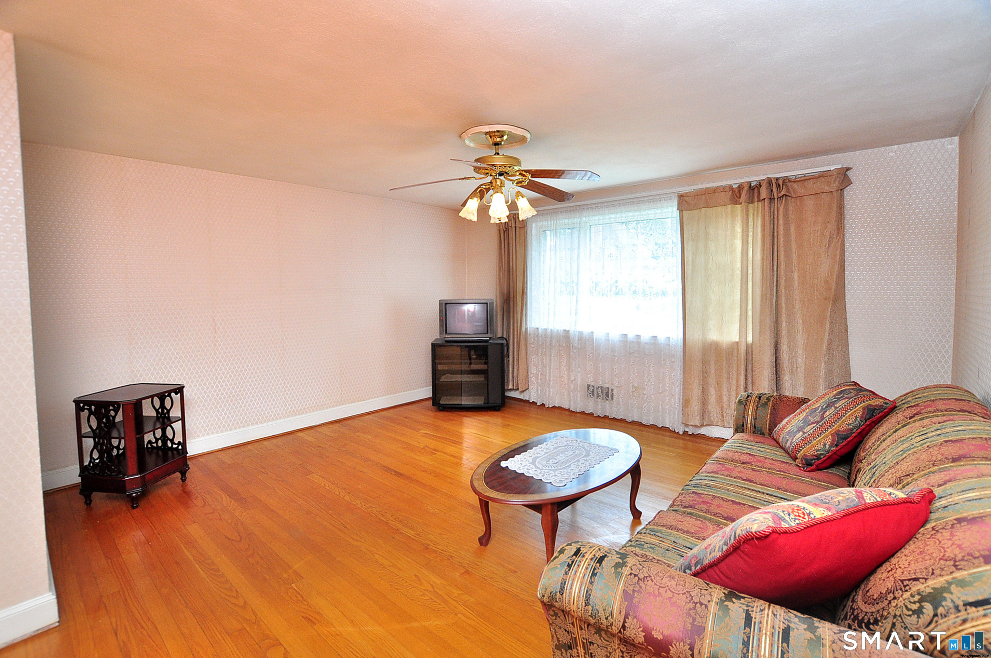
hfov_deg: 100.5
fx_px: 412
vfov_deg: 77.2
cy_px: 329
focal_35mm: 15
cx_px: 496
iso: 800
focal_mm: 10
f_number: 5
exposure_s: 1/125
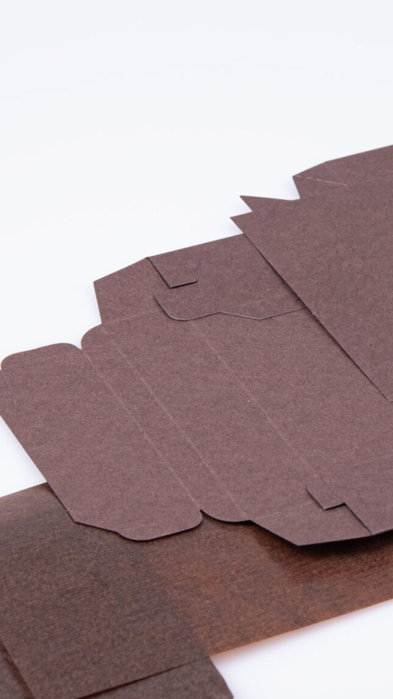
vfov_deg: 13.2
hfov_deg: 7.4
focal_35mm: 163
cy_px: 377
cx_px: 404
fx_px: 3020
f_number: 9
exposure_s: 1/125
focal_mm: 70
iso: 100
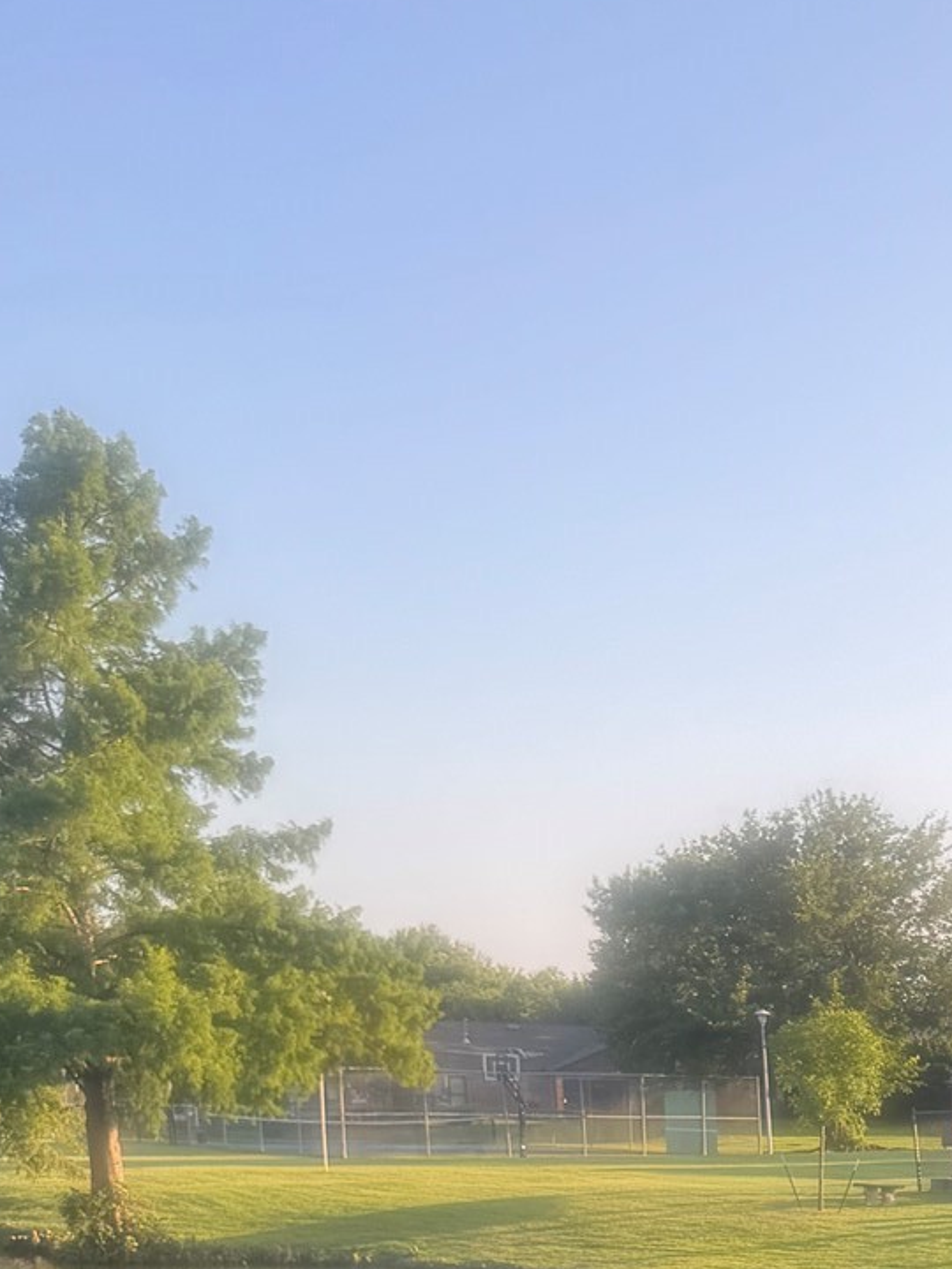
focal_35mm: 64
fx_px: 2347
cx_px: 1100
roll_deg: +0.8
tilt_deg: -13.4
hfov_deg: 21.5
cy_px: 1637
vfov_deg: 26.0
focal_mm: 6.76
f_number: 1.78
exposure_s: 1/544
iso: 80
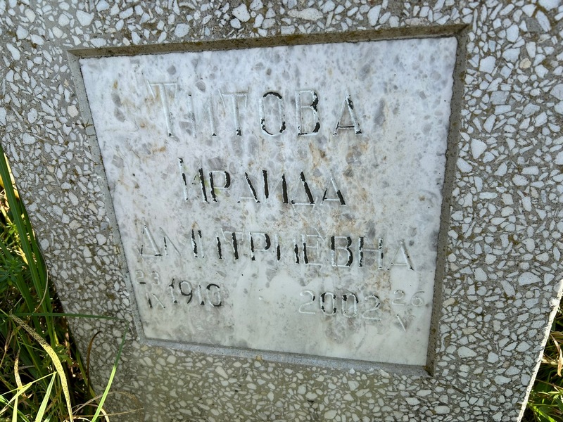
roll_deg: +4.6
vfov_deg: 53.1
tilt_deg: -23.5
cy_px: 211
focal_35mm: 26
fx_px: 423
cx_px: 282
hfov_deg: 67.3
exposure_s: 1/1431
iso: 50
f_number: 1.5
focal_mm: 5.7
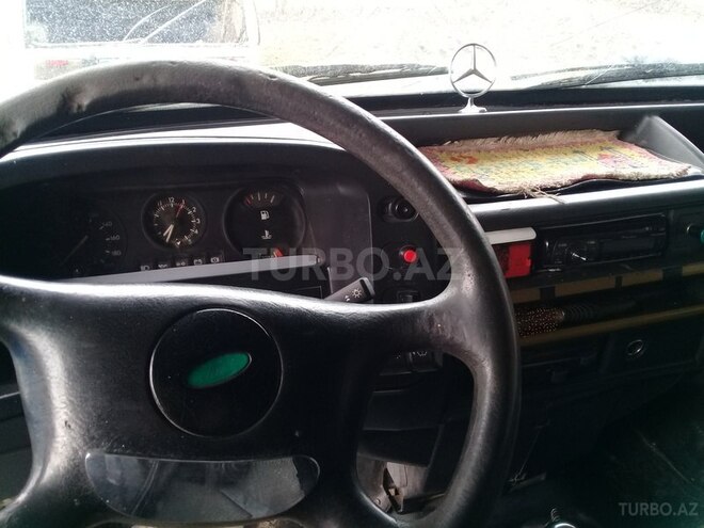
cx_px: 352
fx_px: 630
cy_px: 264
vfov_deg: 45.4
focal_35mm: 31
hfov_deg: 58.4
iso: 80
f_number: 2.2
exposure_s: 1/33
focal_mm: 3.3
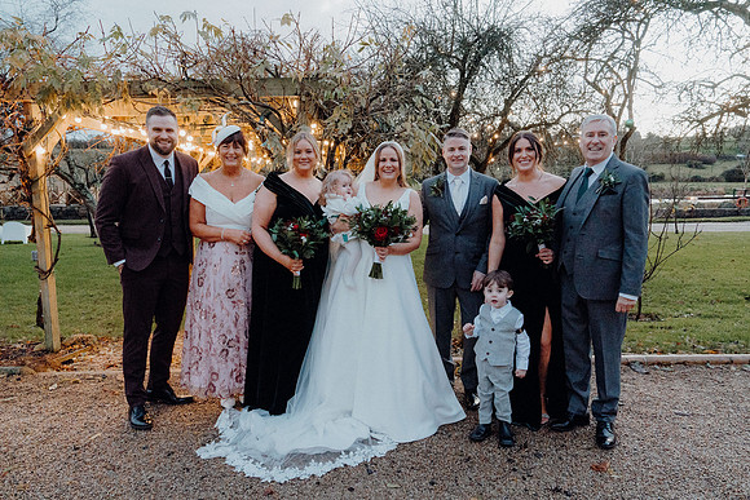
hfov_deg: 73.6
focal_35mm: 24
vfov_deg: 53.0
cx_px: 375
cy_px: 250
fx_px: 501
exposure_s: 1/160
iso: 5000
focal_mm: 24
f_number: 5
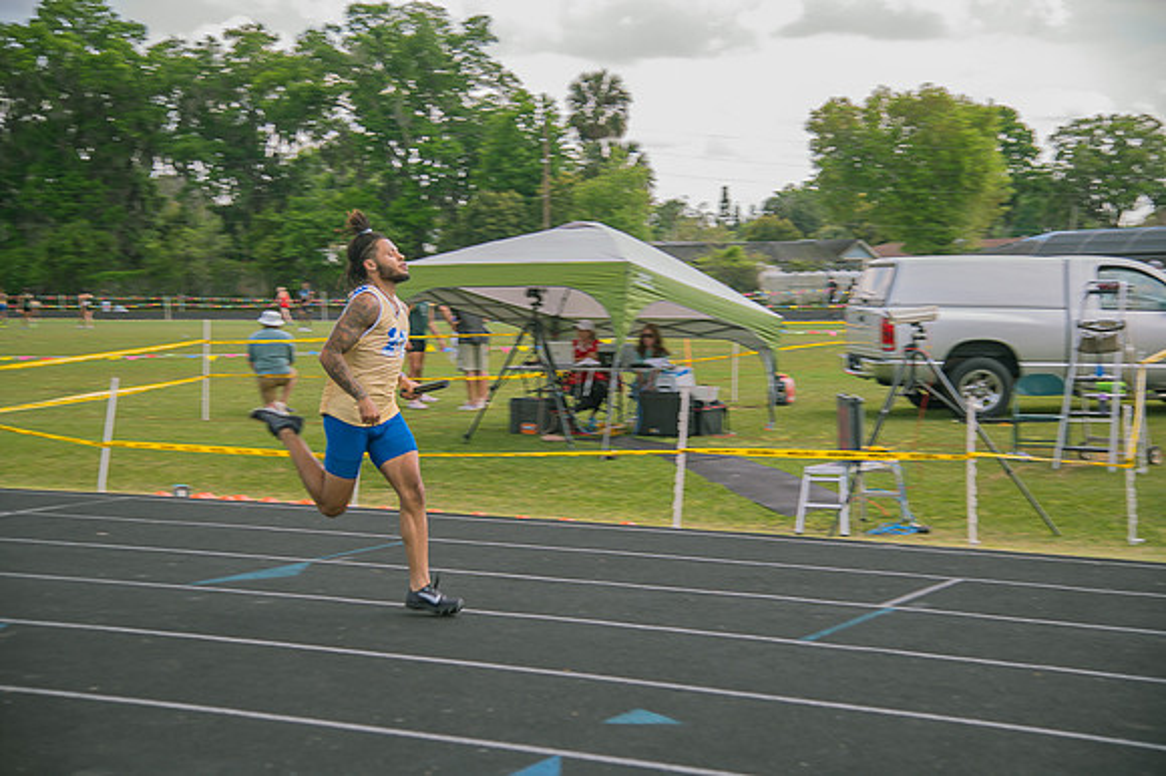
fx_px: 1780
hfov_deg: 36.3
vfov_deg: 24.6
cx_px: 583
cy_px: 388
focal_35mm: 55
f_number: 4
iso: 200
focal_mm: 55
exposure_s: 1/200
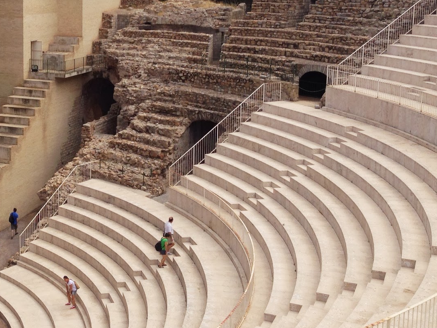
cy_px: 64
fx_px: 795
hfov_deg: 29.2
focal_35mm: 63
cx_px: 27
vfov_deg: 23.0
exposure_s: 1/1261
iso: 50
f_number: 2.4
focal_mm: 4.13
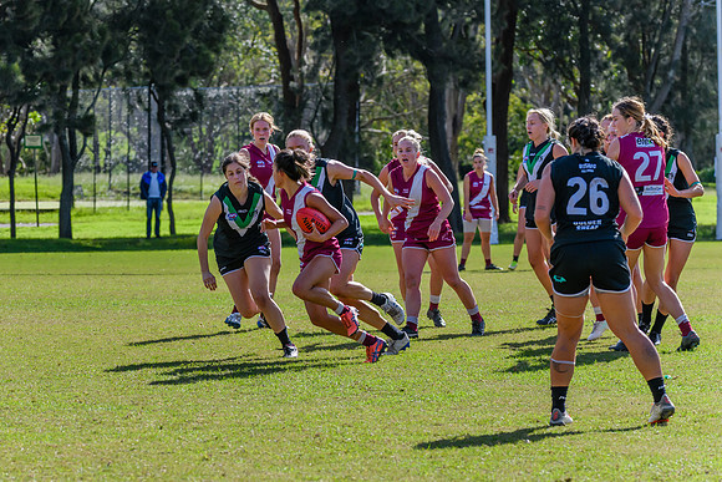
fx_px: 4524
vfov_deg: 6.1
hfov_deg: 9.1
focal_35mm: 226
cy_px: 263
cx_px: 294
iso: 800
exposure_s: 1/1250
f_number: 8
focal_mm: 190
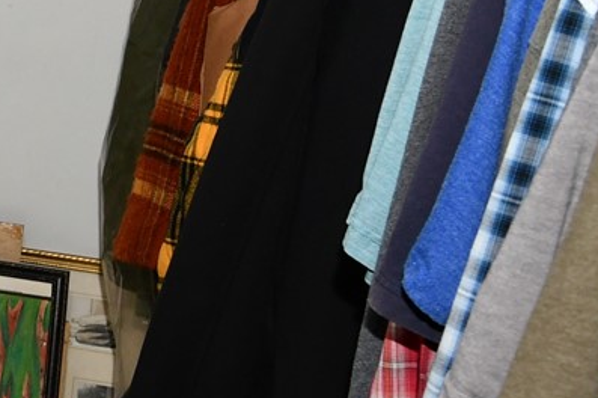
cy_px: -82
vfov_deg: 12.8
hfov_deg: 15.8
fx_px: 1726
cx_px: -571
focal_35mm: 104
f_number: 4
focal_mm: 16
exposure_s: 1/60
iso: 400
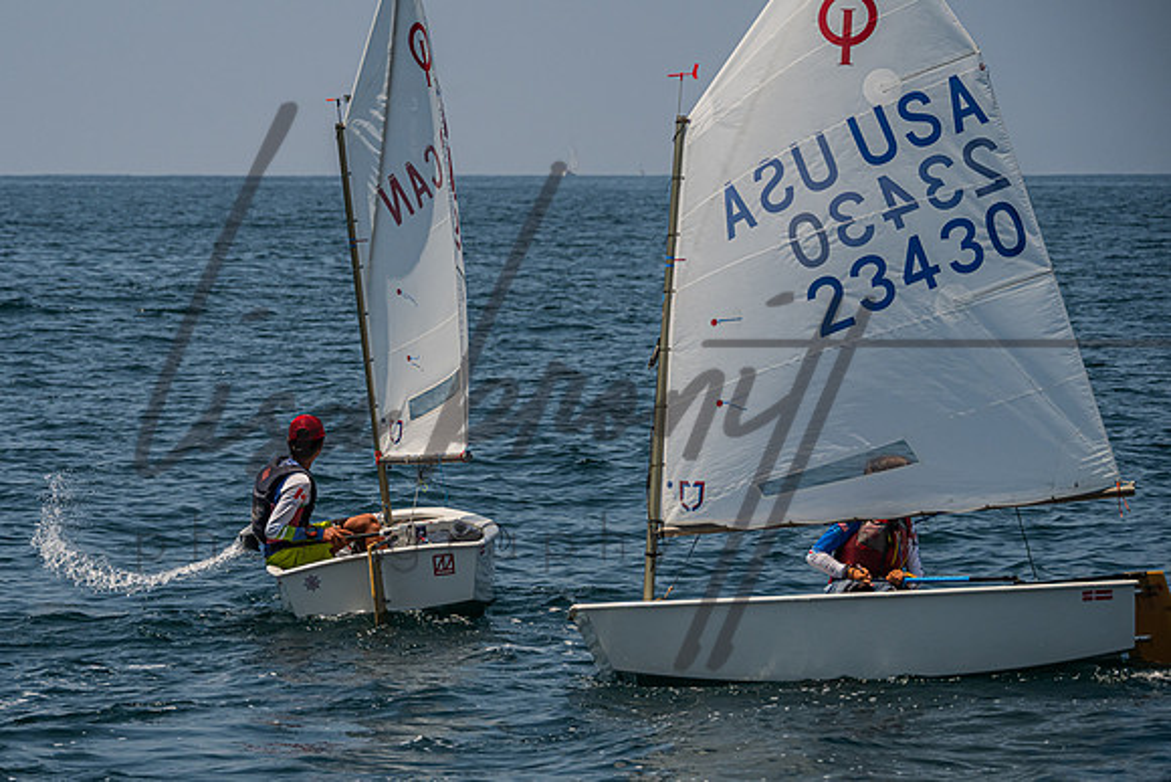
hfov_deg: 11.9
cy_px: 474
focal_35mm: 173
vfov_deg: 8.0
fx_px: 5615
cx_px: 411
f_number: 7.1
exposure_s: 1/3200
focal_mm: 130
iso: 320
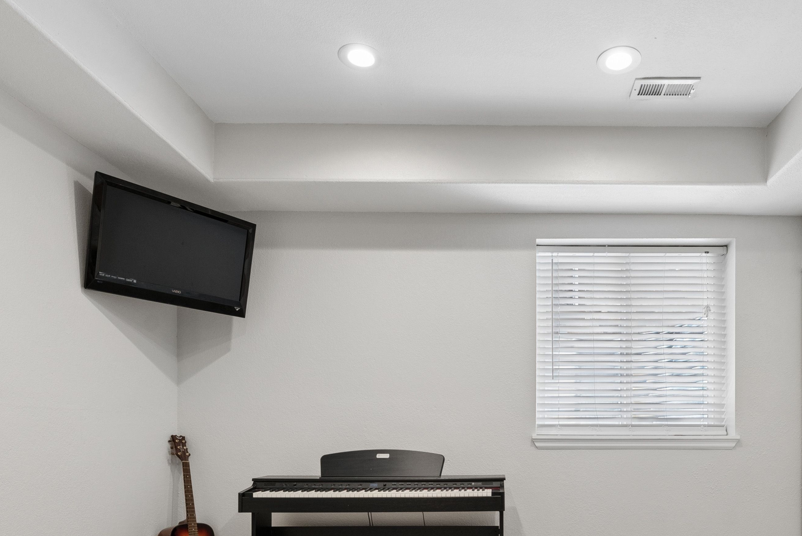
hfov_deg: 68.0
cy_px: 434
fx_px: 580
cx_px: 513
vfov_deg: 46.8
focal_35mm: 26
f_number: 8
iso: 640
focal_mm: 16
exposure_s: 1/40
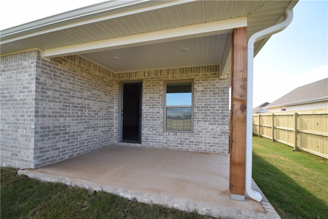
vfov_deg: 77.3
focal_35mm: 15
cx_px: 164
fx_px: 137
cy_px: 110
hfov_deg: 100.4
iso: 100
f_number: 6.3
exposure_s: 1/160
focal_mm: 10
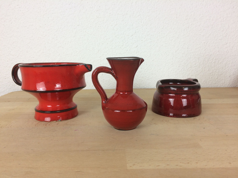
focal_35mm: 29
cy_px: 89
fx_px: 199
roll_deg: +0.2
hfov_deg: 61.7
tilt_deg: -9.6
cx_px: 119
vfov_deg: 48.2
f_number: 2.2
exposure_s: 1/50
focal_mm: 4.15
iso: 40
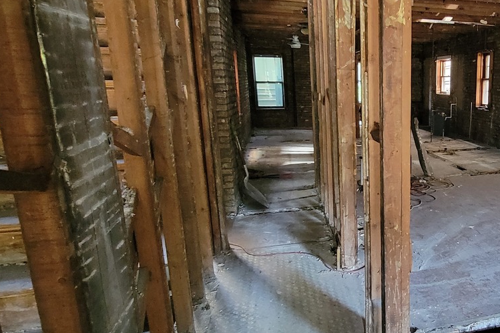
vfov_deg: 49.5
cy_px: 162
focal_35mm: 26
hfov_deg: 61.9
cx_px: 419
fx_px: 361
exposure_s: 1/24
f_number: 2.2
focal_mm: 2.2
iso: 1000
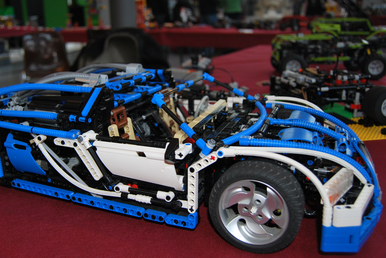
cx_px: 153
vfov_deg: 39.0
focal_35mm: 34
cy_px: 122
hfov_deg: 55.3
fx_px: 365
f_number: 3.5
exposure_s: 1/60
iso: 200
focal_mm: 18
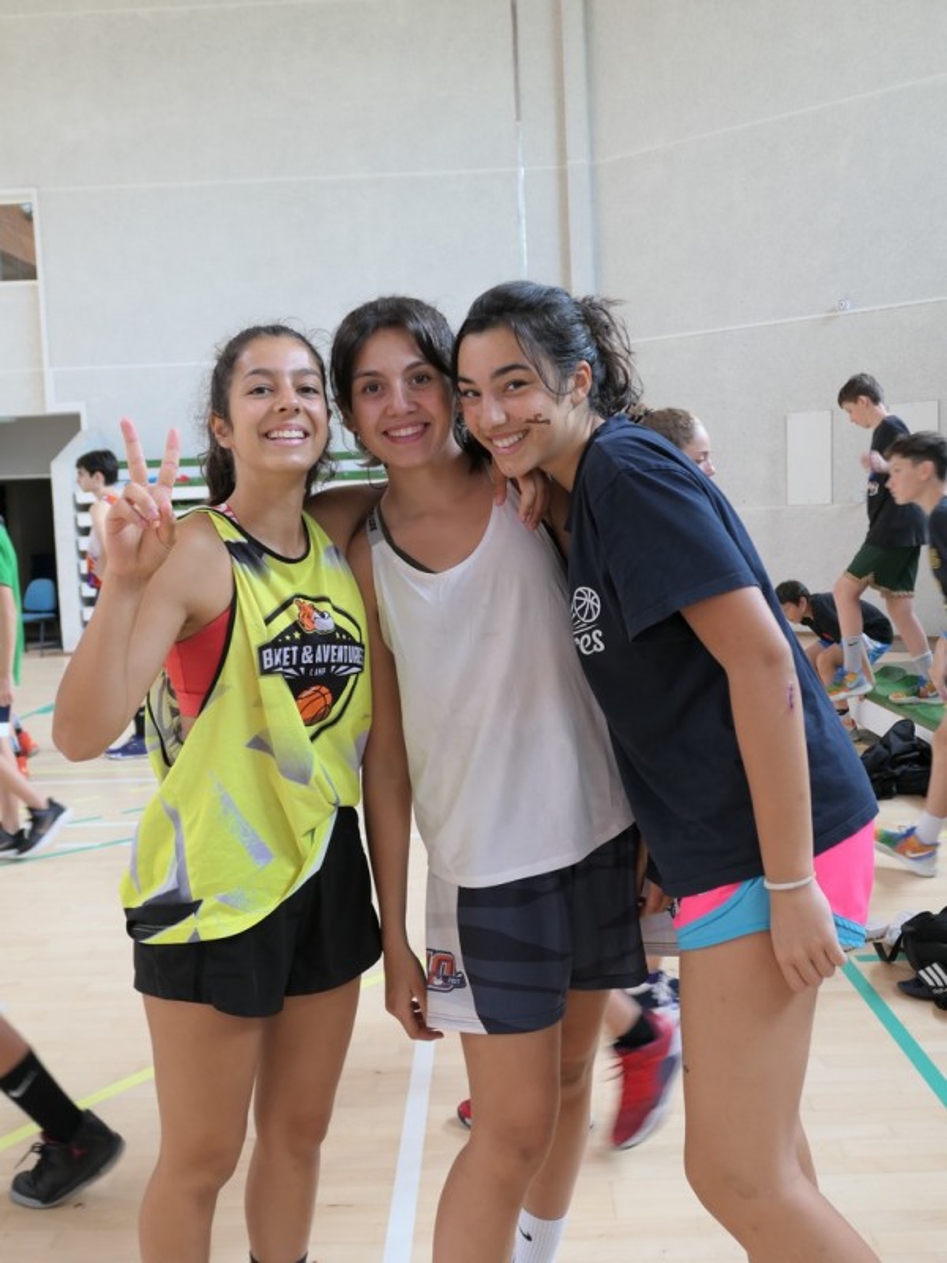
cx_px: 474
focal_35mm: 31
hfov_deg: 45.4
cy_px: 632
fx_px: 1131
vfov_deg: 58.4
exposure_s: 1/80
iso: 250
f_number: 2.5
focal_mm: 10.5
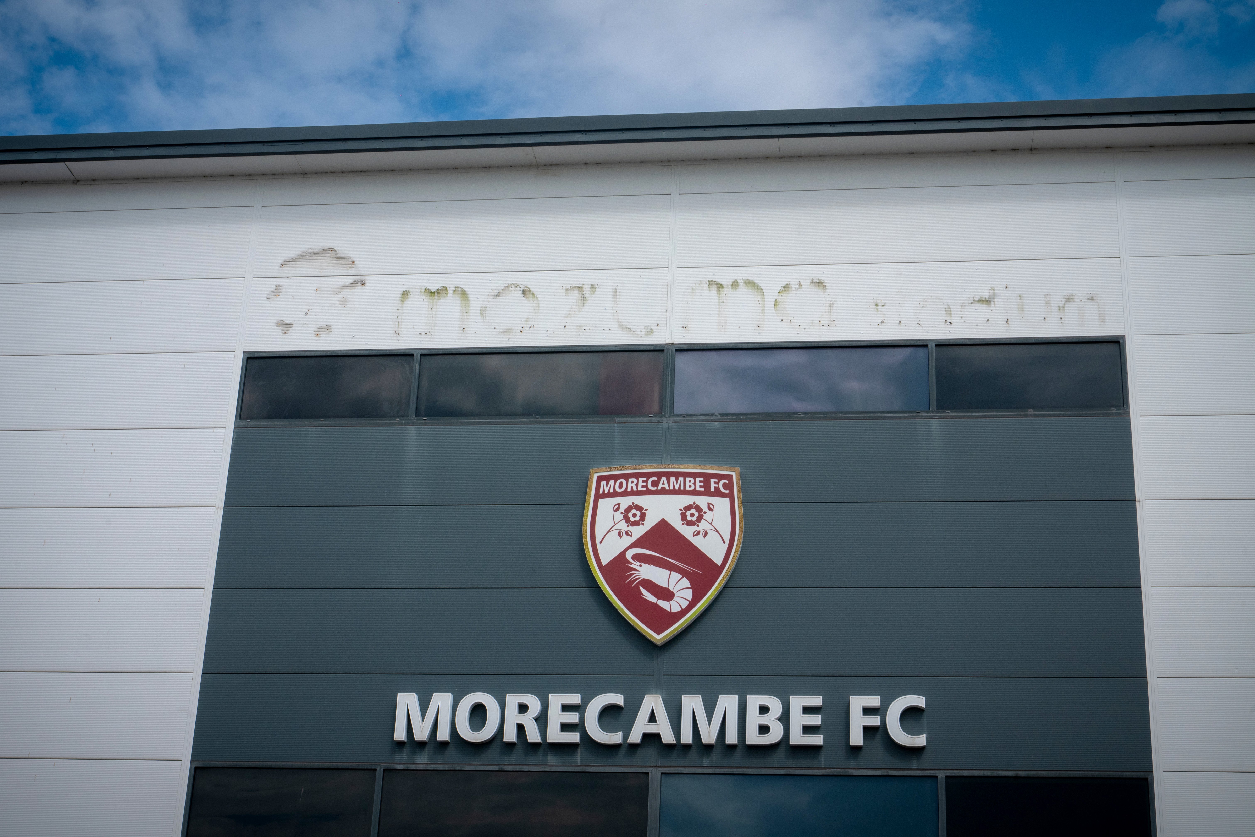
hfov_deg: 38.2
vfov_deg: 26.0
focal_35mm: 52
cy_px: 418
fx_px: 1813
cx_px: 628
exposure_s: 1/800
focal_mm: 52
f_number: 16
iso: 640
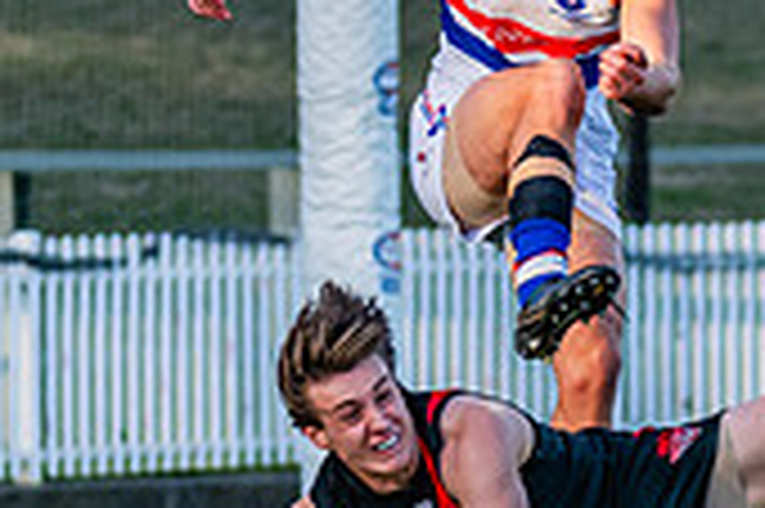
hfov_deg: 2.9
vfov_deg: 1.9
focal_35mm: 711
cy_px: 308
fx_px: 15094
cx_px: 579
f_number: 4.5
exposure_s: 1/1600
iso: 800
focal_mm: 170
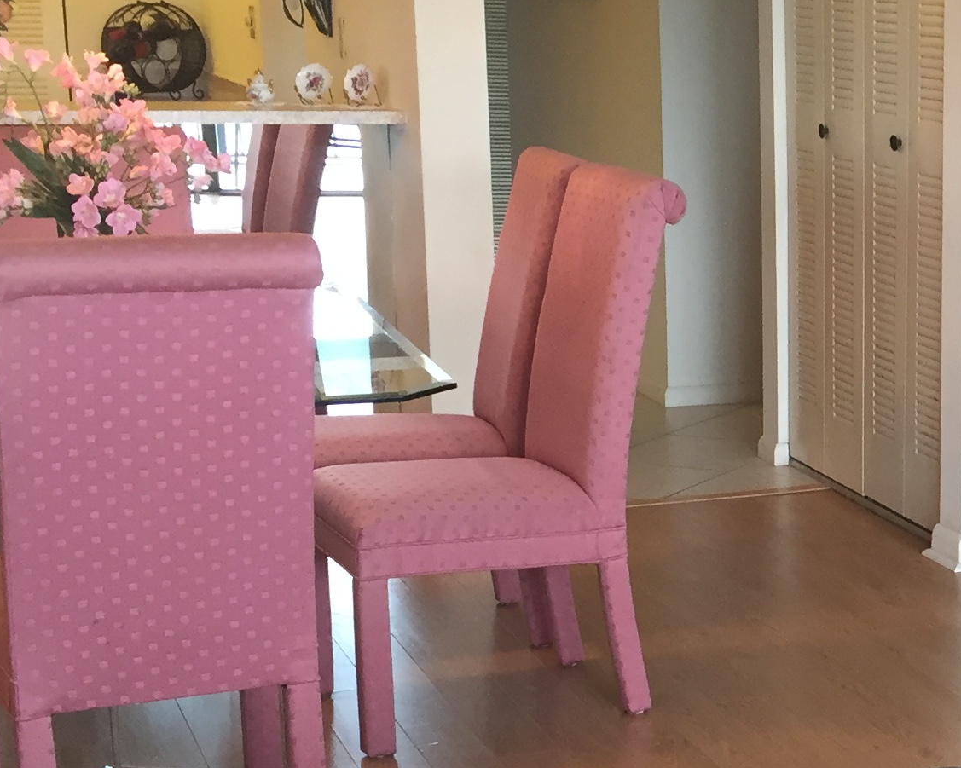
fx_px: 2332
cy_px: 503
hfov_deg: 21.5
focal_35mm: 82
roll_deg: -2.8
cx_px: 1182
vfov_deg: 18.7
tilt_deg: -12.0
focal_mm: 4.15
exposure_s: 1/30
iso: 64
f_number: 2.2
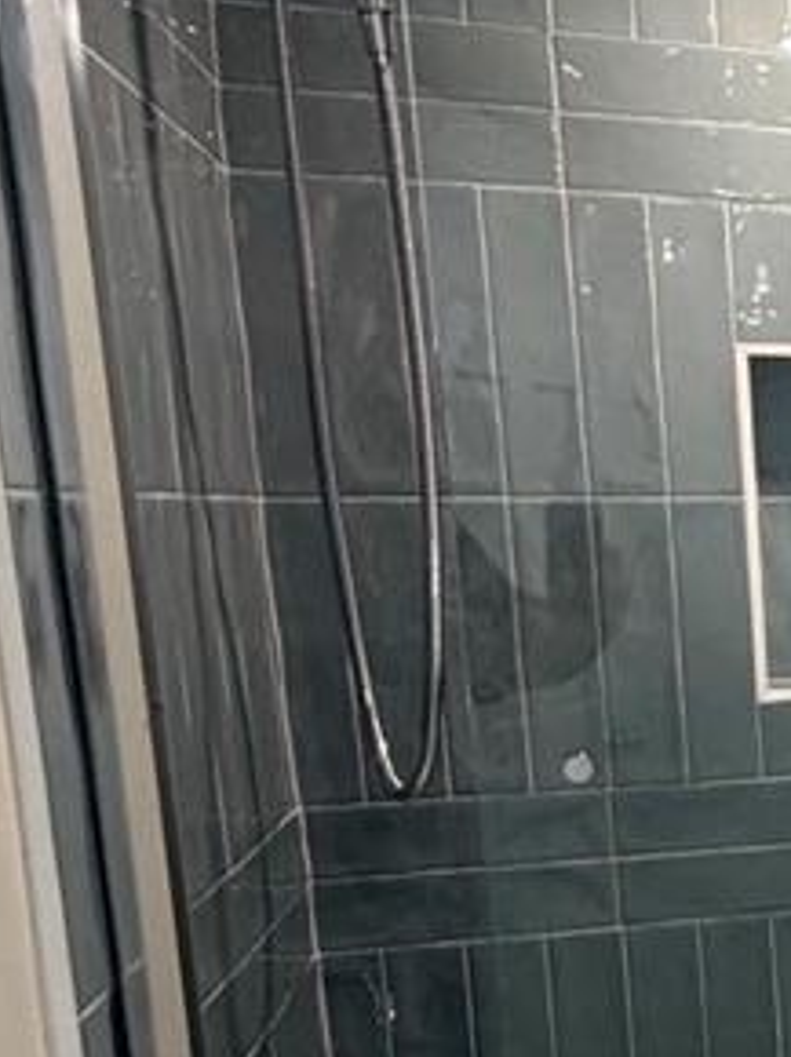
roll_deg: +0.2
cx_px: 1396
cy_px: 802
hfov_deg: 19.4
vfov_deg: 32.6
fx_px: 1770
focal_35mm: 58
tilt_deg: -10.4
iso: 250
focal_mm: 2.22
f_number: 2.2
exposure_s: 1/120
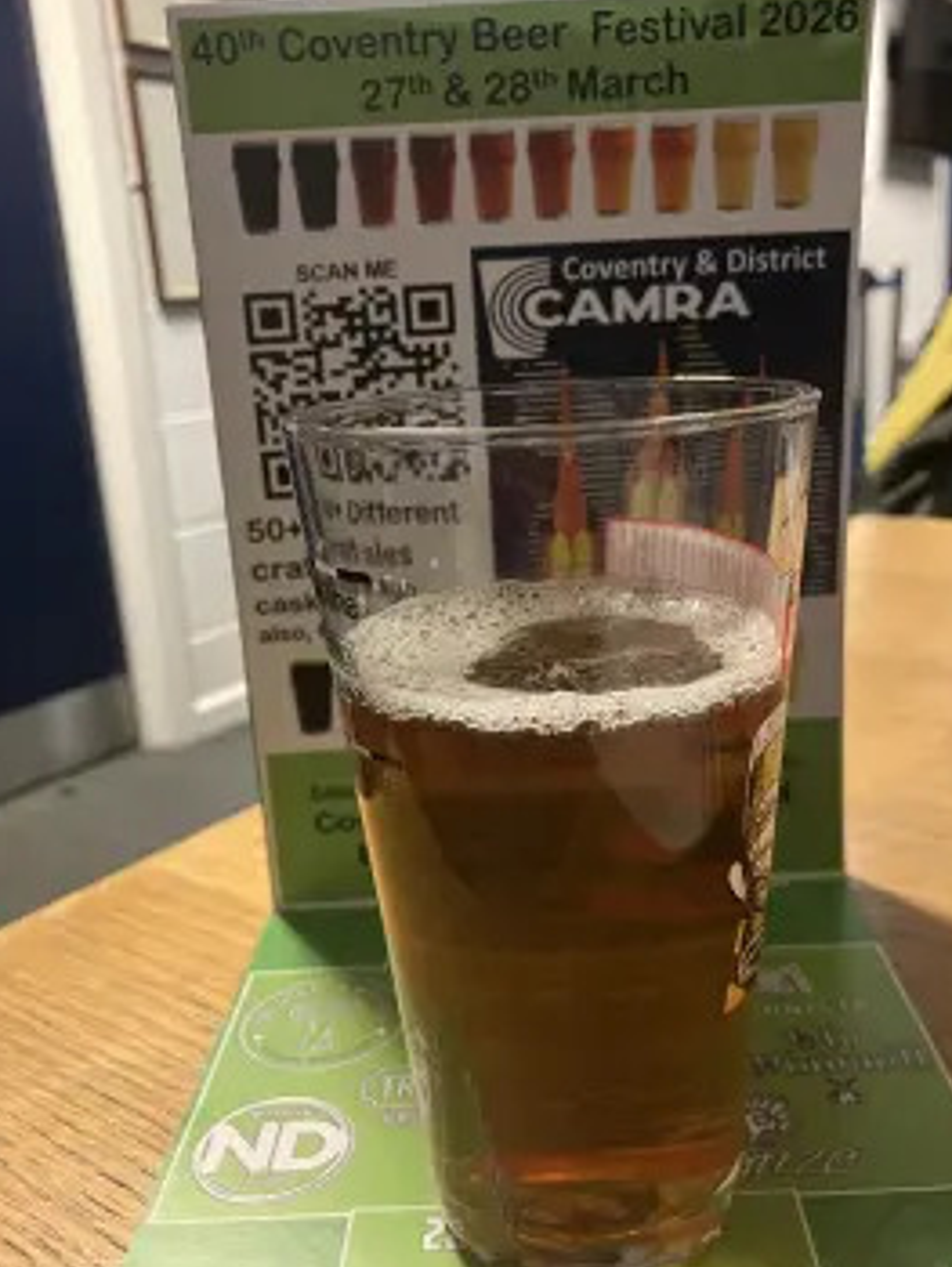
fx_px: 1172
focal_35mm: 32
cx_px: 521
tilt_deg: -16.0
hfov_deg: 44.2
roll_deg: +4.0
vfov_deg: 56.8
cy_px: 644
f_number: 1.8
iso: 320
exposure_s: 1/33
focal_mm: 3.99
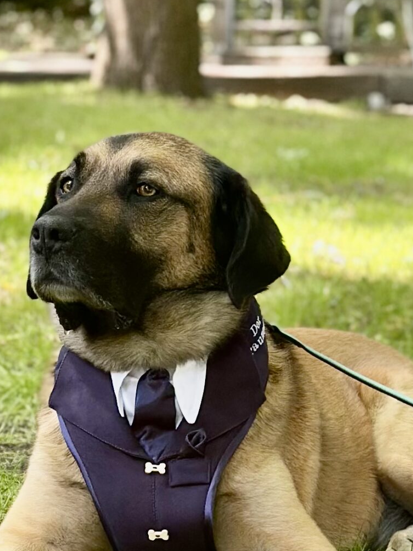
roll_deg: -1.1
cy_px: 189
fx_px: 1941
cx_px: 267
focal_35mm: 122
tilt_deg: -6.1
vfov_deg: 16.1
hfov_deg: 12.1
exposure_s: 1/129
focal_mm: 6.86
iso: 64
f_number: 1.78
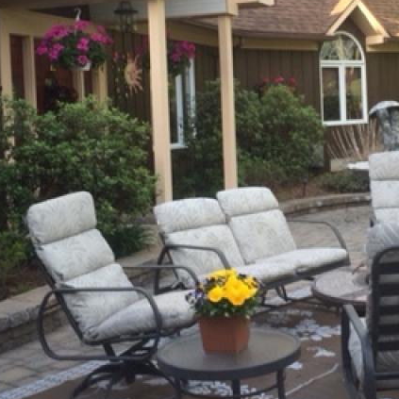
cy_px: 131
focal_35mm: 62
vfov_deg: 27.5
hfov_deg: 27.5
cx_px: 278
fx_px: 809
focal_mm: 4.15
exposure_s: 1/148
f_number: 2.2
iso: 32
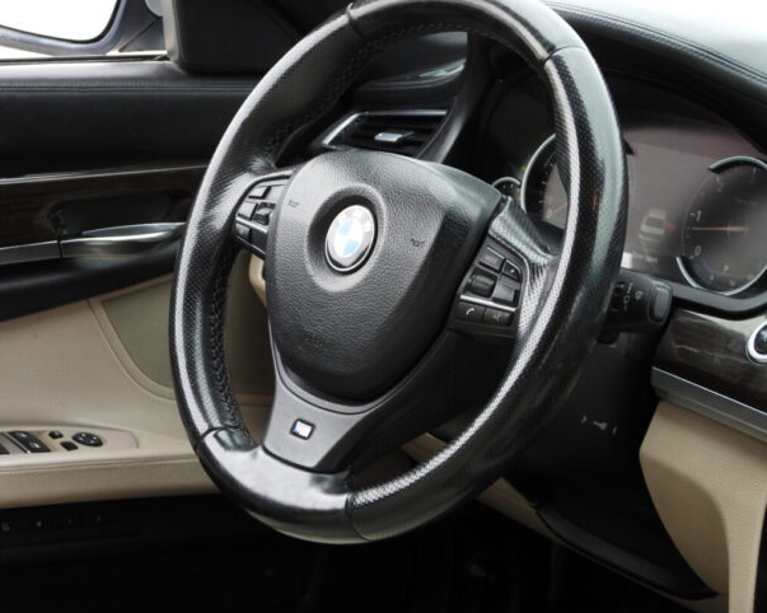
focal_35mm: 98
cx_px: 399
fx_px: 2224
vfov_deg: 15.7
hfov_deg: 19.6
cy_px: 280
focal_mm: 15.3
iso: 140
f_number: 3.5
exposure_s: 1/60
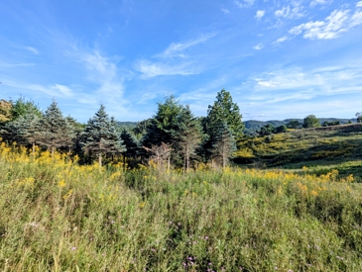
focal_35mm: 16
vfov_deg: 78.3
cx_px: 181
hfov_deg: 94.4
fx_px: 168
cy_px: 136
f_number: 2.2
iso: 49
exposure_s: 1/1091
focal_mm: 2.35
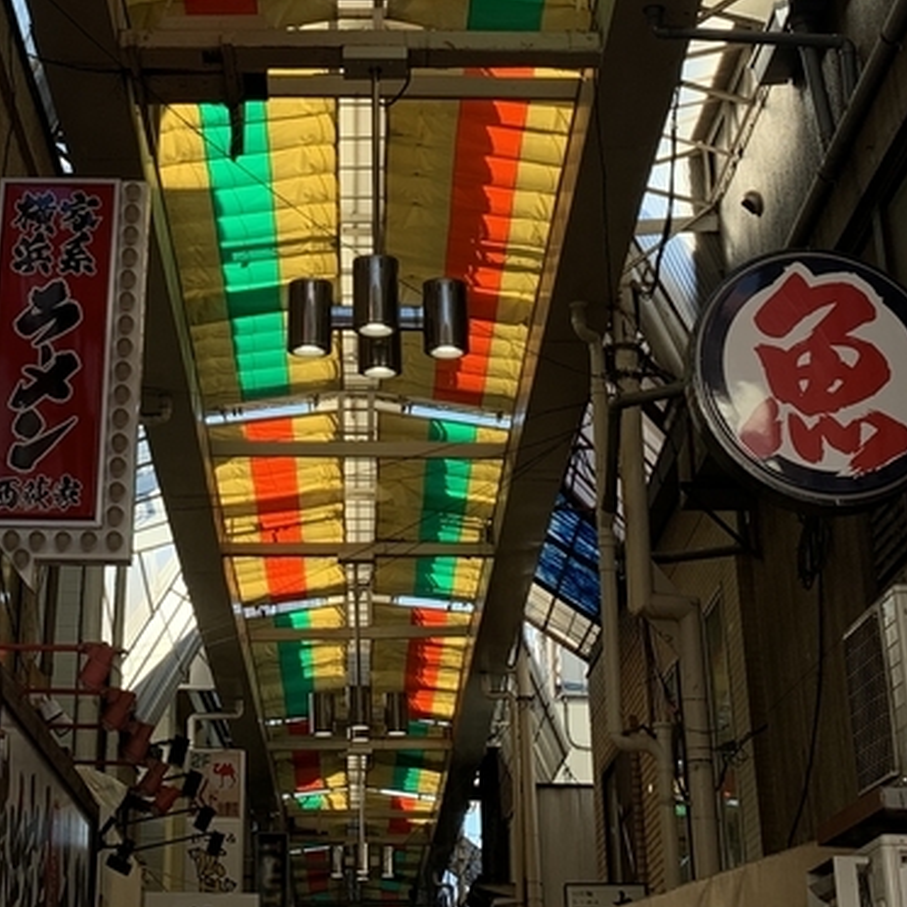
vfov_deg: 21.9
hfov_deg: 23.2
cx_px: 258
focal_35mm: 74
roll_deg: -2.0
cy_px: -131
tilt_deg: +31.1
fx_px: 2194
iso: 25
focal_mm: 4.25
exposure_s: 1/437
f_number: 1.8
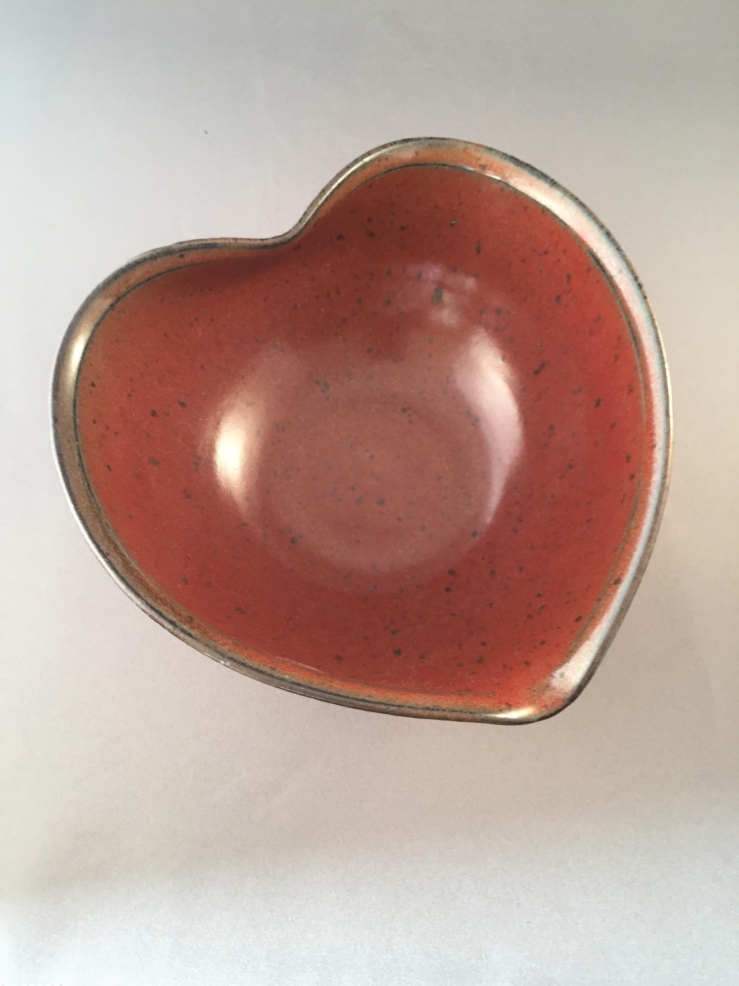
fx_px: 825
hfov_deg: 48.2
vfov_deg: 61.7
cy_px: 493
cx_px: 370
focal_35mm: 29
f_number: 2.2
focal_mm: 4.15
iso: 100
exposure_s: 1/30
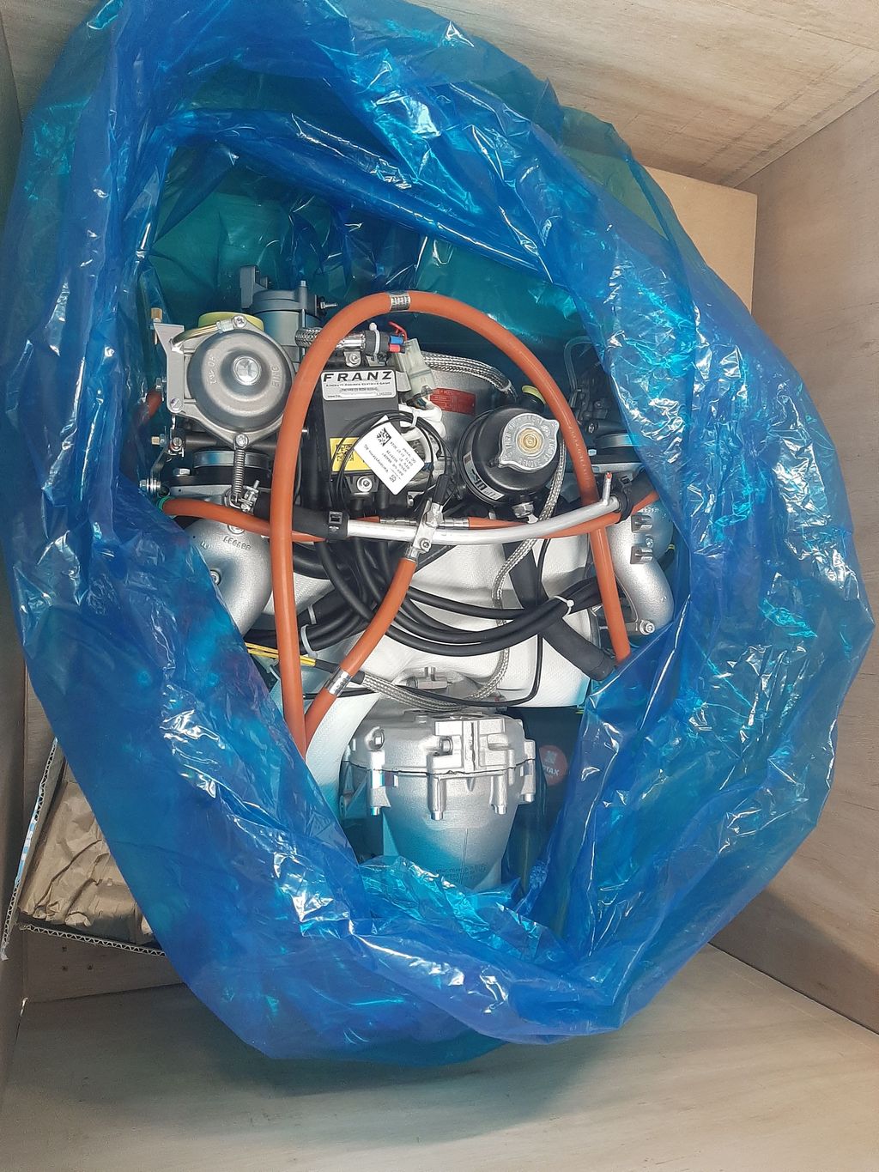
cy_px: 586
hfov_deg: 53.1
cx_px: 440
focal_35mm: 26
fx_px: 880
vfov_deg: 67.3
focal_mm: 3.93
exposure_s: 1/33
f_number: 1.7
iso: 160
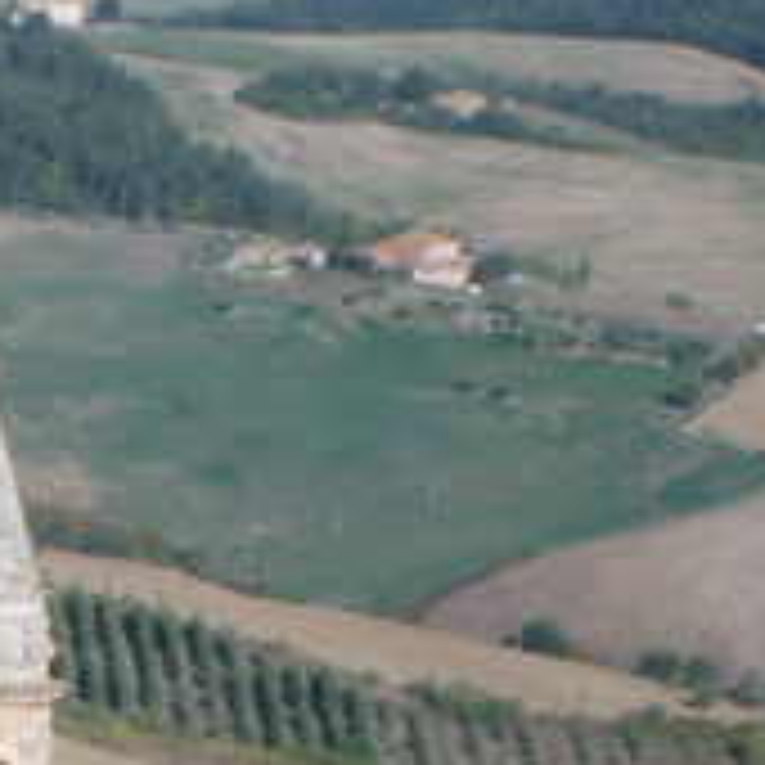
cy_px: 774
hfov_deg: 4.9
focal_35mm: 350
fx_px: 8751
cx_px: -558
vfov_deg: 5.0
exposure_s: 1/500
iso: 50
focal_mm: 17.4
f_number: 4.9
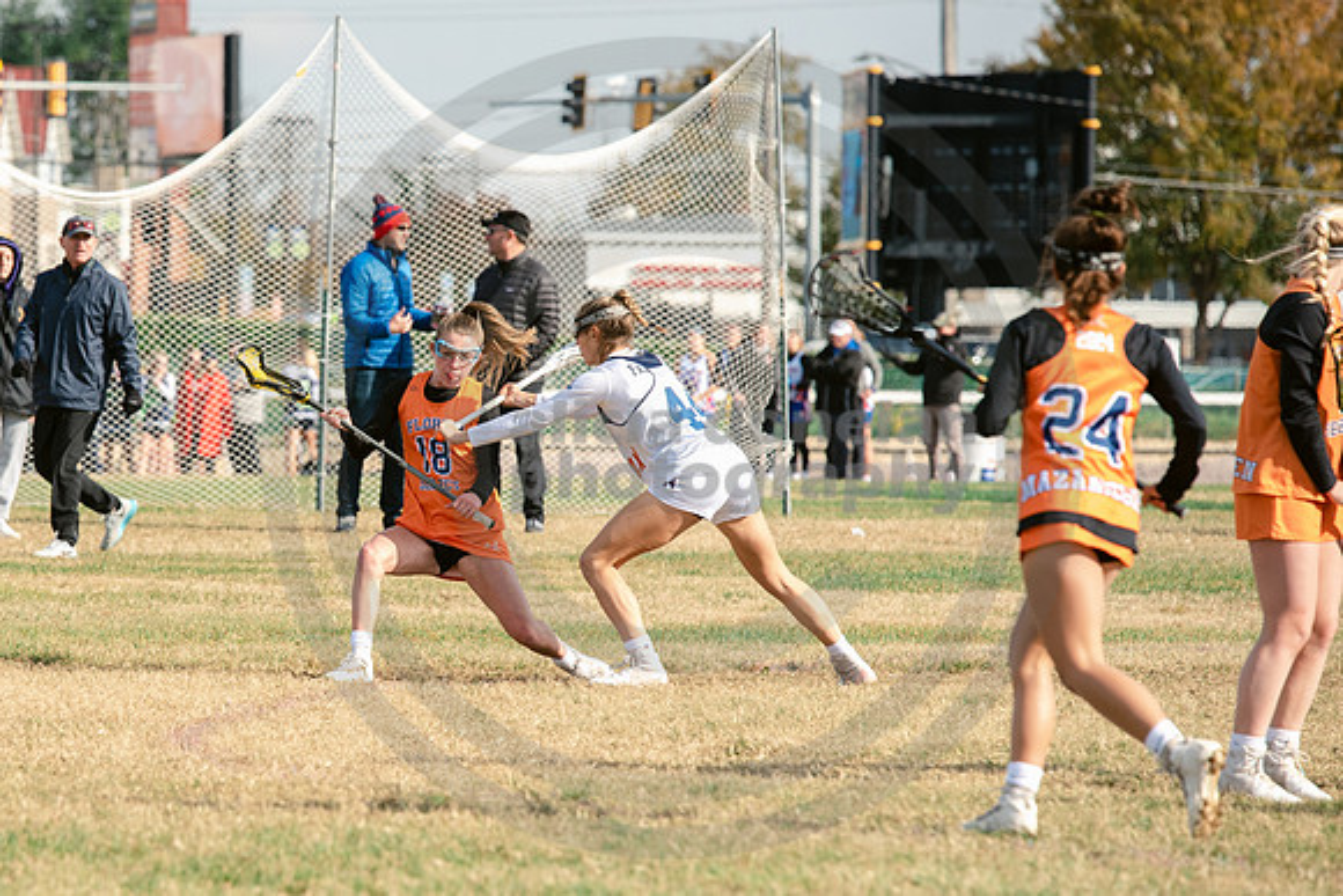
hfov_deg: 6.5
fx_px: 11761
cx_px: 293
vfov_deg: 4.4
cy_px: 489
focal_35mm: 315
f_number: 5
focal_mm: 200
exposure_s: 1/1600
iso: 250
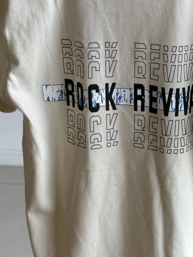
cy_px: 97
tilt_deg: -20.8
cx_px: 134
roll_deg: -0.8
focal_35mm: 93
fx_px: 691
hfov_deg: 15.8
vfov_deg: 21.0
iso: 64
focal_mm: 6.76
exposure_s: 1/260
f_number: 1.78
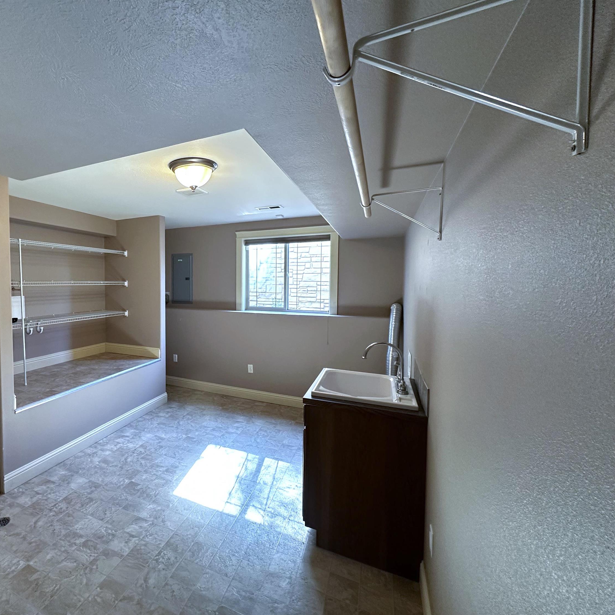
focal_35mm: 17
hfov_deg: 80.6
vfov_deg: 83.9
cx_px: 195
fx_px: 342
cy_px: 299
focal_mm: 2.22
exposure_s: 1/60
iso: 250
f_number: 2.2
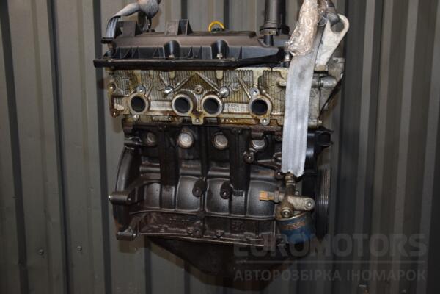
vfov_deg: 35.5
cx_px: 220
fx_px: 458
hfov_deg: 51.3
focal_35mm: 38
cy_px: 147
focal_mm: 25
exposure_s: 1/60
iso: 800
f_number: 5
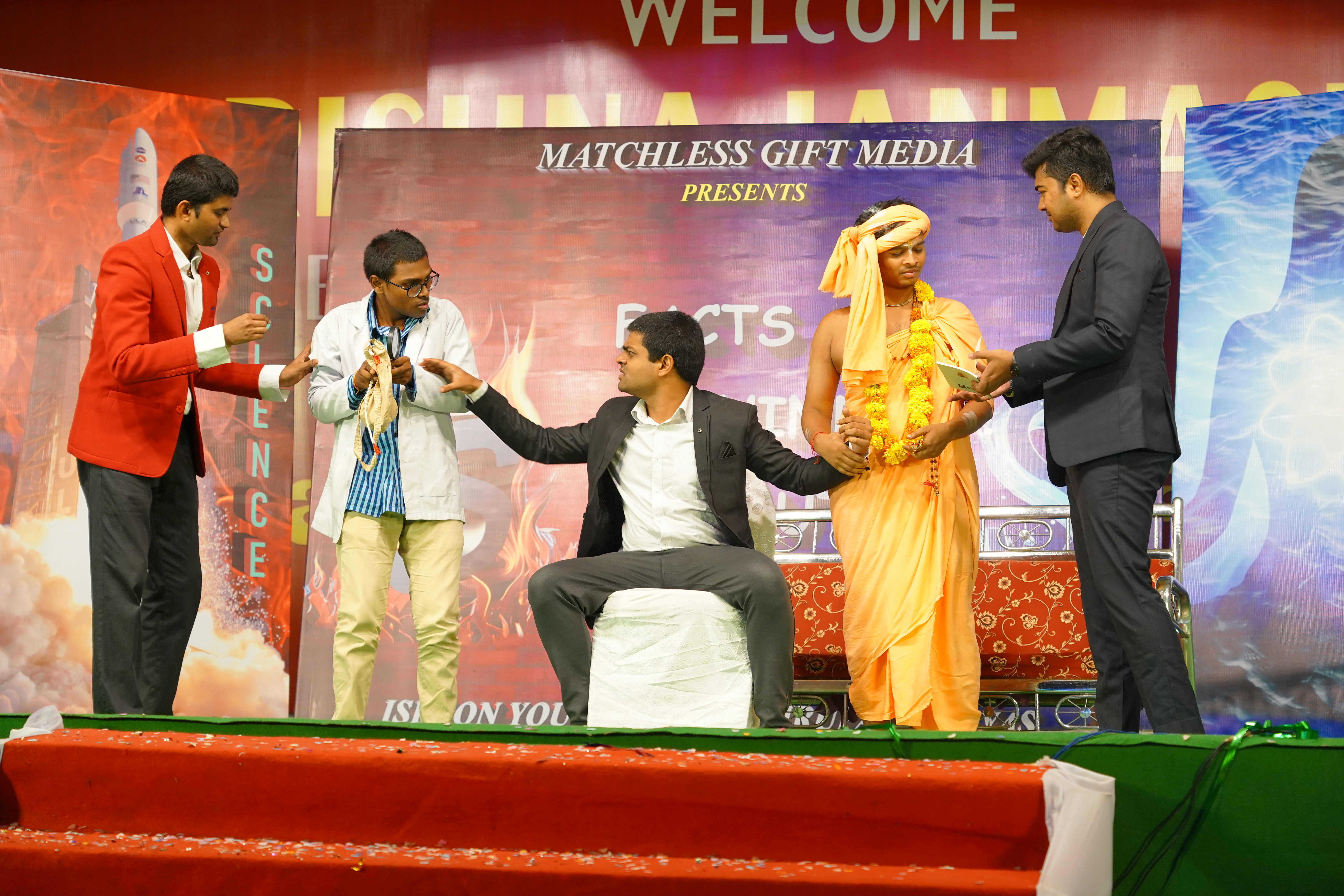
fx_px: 2874
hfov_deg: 26.3
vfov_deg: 17.7
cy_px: 448
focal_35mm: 77
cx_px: 672
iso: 2000
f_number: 5.6
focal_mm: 77
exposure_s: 1/200
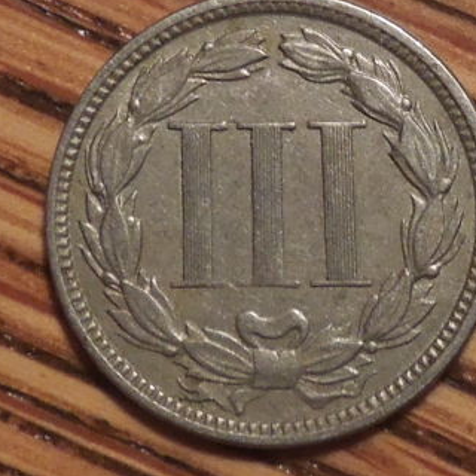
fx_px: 467
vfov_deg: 54.0
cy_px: 235
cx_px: 308
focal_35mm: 30
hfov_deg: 53.2
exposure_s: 1/30
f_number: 3.3
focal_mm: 4.5
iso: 400
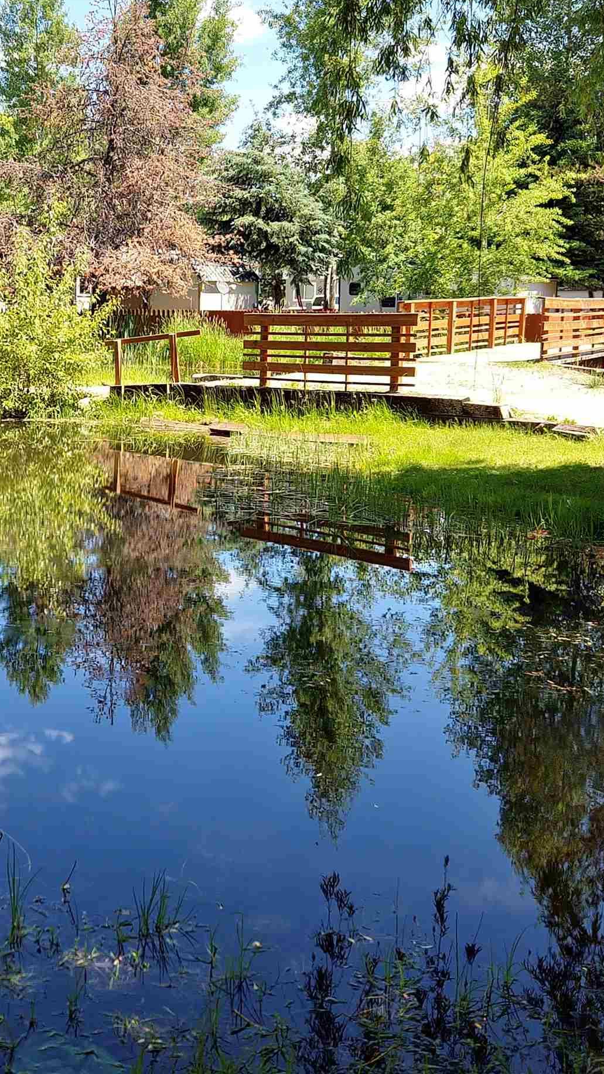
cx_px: 112
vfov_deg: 48.2
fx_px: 1196
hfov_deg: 27.7
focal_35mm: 42
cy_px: 446
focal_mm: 5.4
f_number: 1.8
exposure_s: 1/450
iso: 20
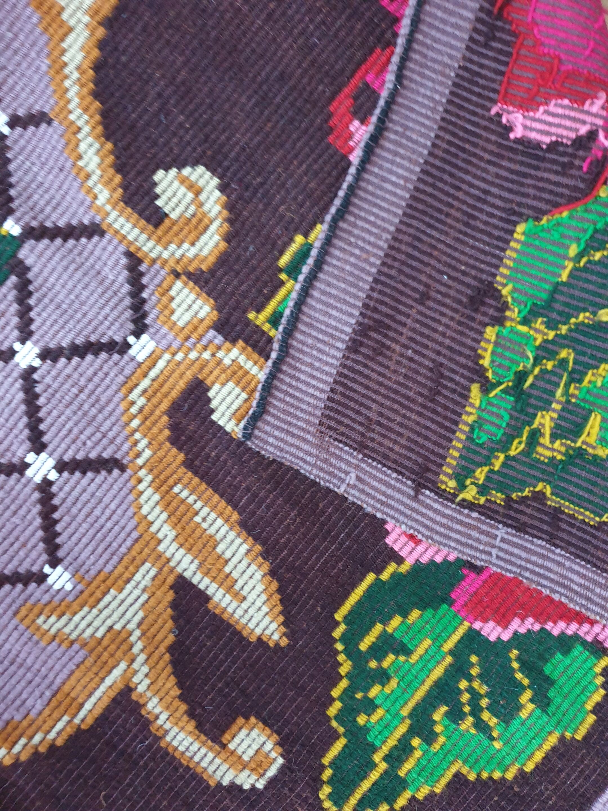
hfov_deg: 53.1
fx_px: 609
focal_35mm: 26
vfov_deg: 67.3
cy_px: 406
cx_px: 304
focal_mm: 4.3
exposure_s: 1/12
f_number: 1.5
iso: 250
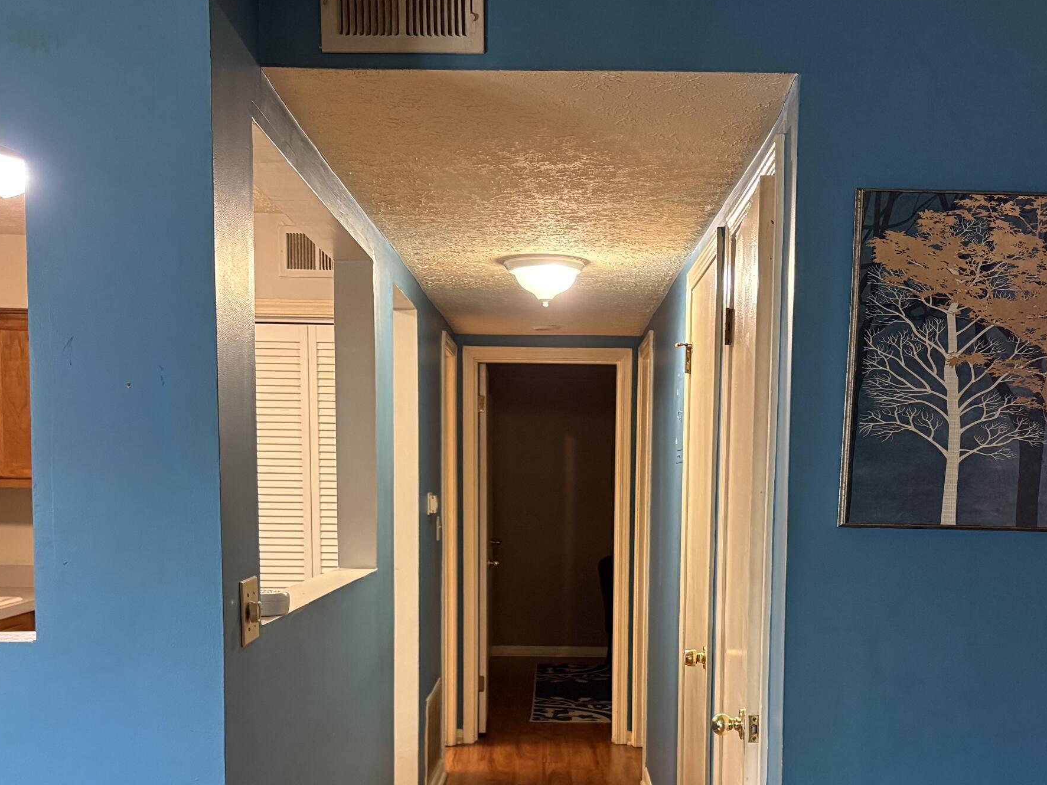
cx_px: 594
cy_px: 609
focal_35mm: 44
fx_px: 1331
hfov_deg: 42.8
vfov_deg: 32.1
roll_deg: -0.5
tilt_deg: -5.0
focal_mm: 5.96
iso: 500
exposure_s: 1/60
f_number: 1.6
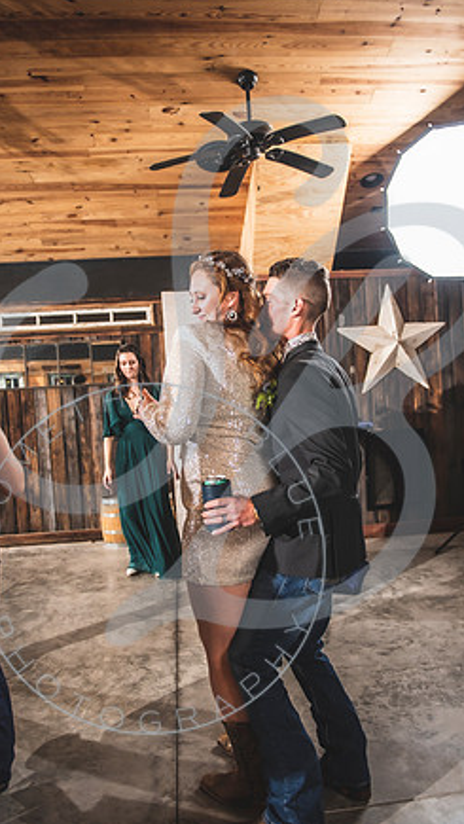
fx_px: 568
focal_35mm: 26
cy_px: 415
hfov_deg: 44.4
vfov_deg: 71.9
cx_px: 235
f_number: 2.8
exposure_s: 1/160
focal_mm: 24
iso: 500
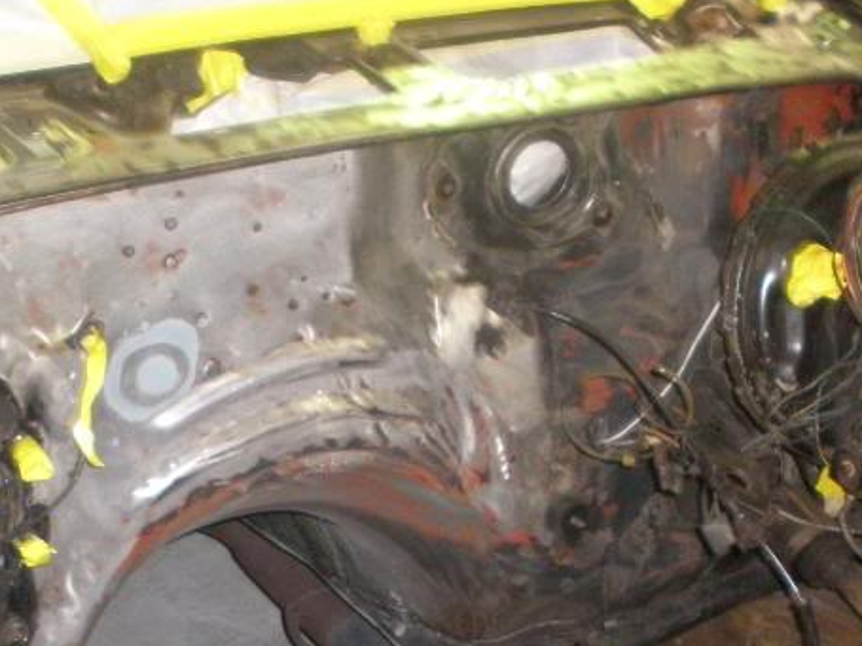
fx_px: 2017
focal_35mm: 81
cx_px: 422
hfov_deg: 24.1
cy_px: 631
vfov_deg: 17.8
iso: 320
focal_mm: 6.3
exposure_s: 1/30
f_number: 3.5
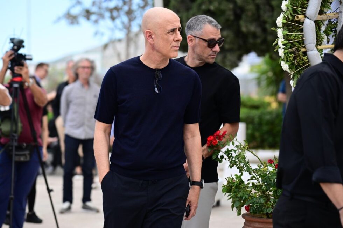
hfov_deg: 21.7
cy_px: 114
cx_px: 172
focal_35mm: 94
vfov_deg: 14.5
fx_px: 895
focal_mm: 94
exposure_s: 1/6400
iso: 1000
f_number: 2.8
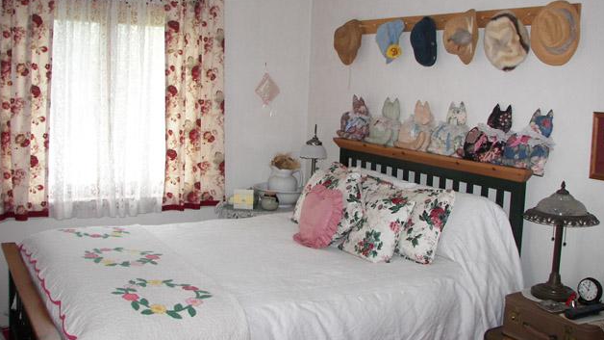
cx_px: 300
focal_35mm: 40
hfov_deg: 50.5
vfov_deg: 29.6
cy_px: 132
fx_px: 641
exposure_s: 1/30
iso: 100
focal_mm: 6
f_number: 2.8
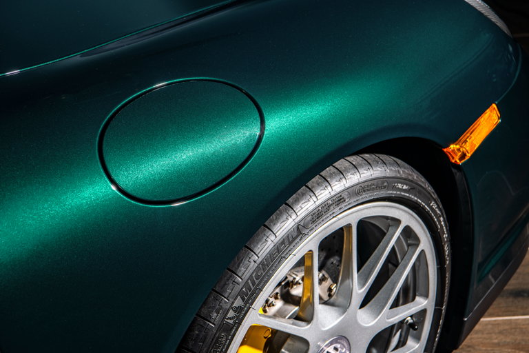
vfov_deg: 19.5
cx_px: 264
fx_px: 1029
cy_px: 176
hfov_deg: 28.8
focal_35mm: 70
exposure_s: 1/125
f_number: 10
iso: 125
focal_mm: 70
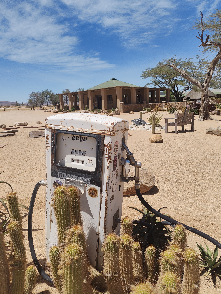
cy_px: 147
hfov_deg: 56.8
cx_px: 110
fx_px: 204
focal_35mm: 24
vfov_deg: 71.6
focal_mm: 5.56
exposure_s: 1/1442
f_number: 1.88
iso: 50
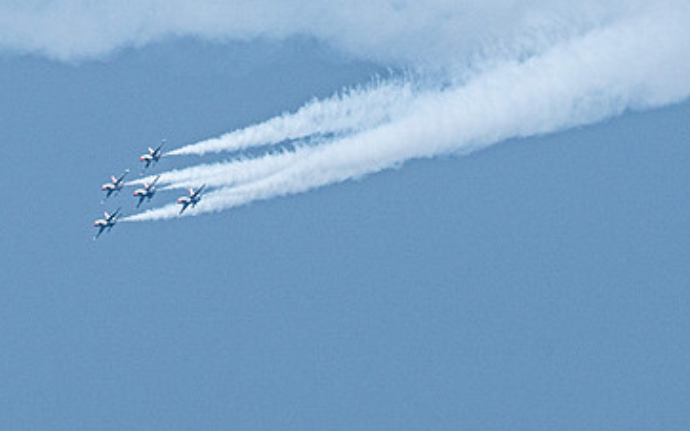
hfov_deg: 1.6
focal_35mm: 1343
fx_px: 25247
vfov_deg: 1.0
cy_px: -20
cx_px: 243
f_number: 10
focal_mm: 400
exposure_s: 1/1600
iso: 800
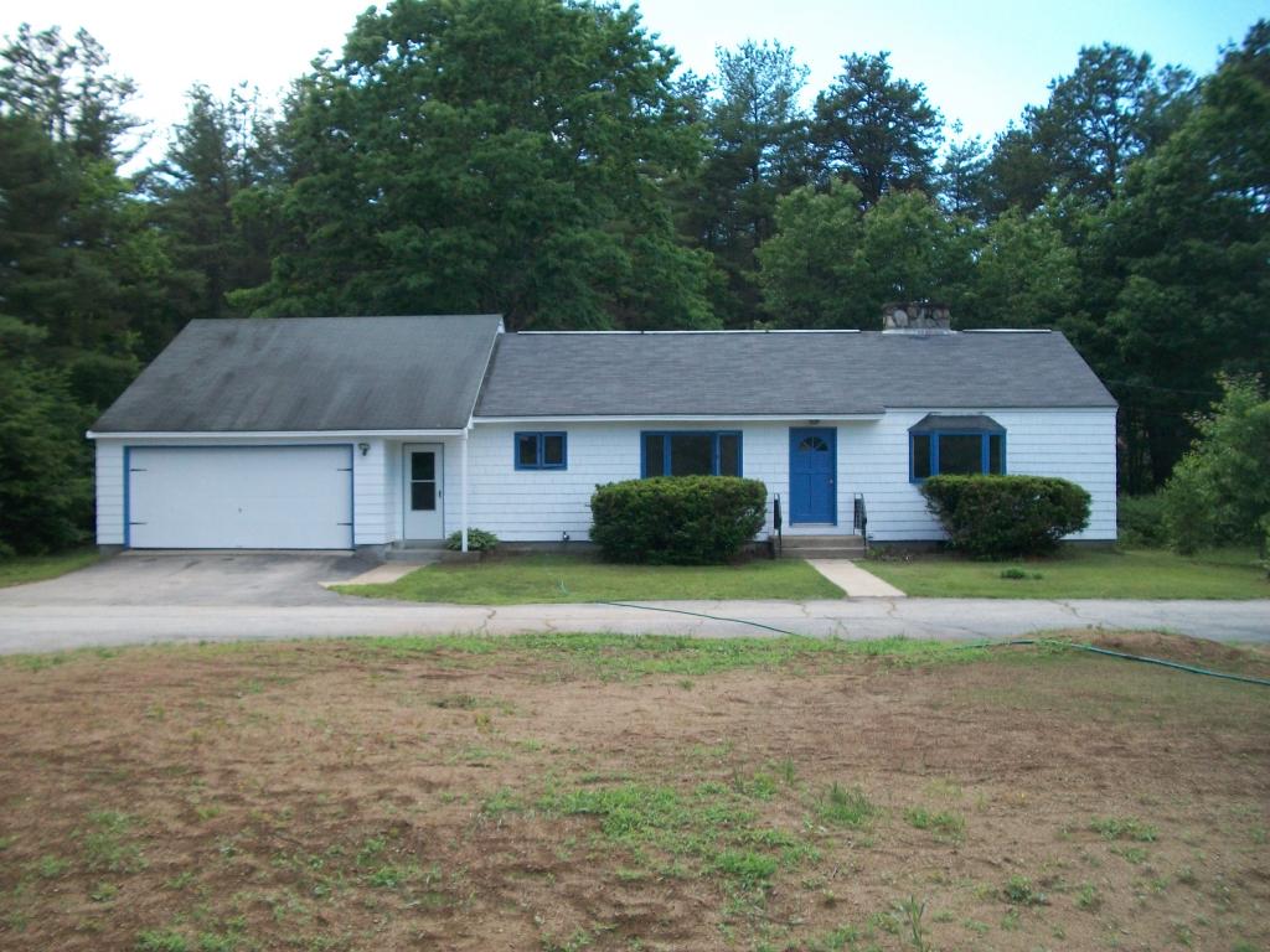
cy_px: 476
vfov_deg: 44.2
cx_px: 635
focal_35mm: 32
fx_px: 1174
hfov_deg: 56.8
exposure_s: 1/640
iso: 80
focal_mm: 5.7
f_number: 2.9
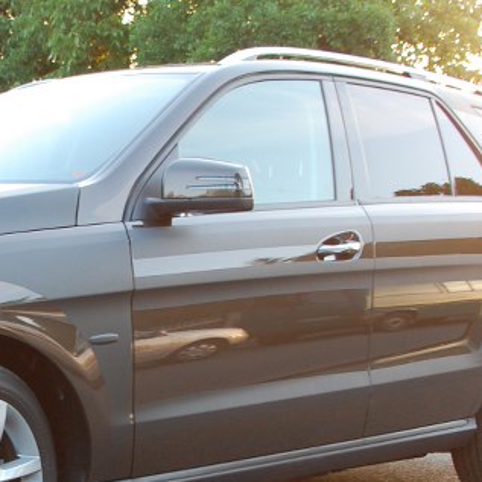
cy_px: 358
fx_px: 1166
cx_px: -2
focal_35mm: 74
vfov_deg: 23.1
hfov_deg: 22.5
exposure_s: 1/50
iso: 400
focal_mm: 18
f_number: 3.5
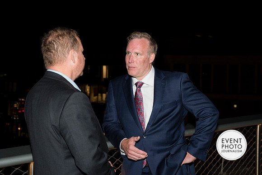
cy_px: 88
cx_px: 131
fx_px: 451
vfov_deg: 21.9
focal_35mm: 62
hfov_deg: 32.4
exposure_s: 1/125
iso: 1250
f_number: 5.6
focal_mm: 62
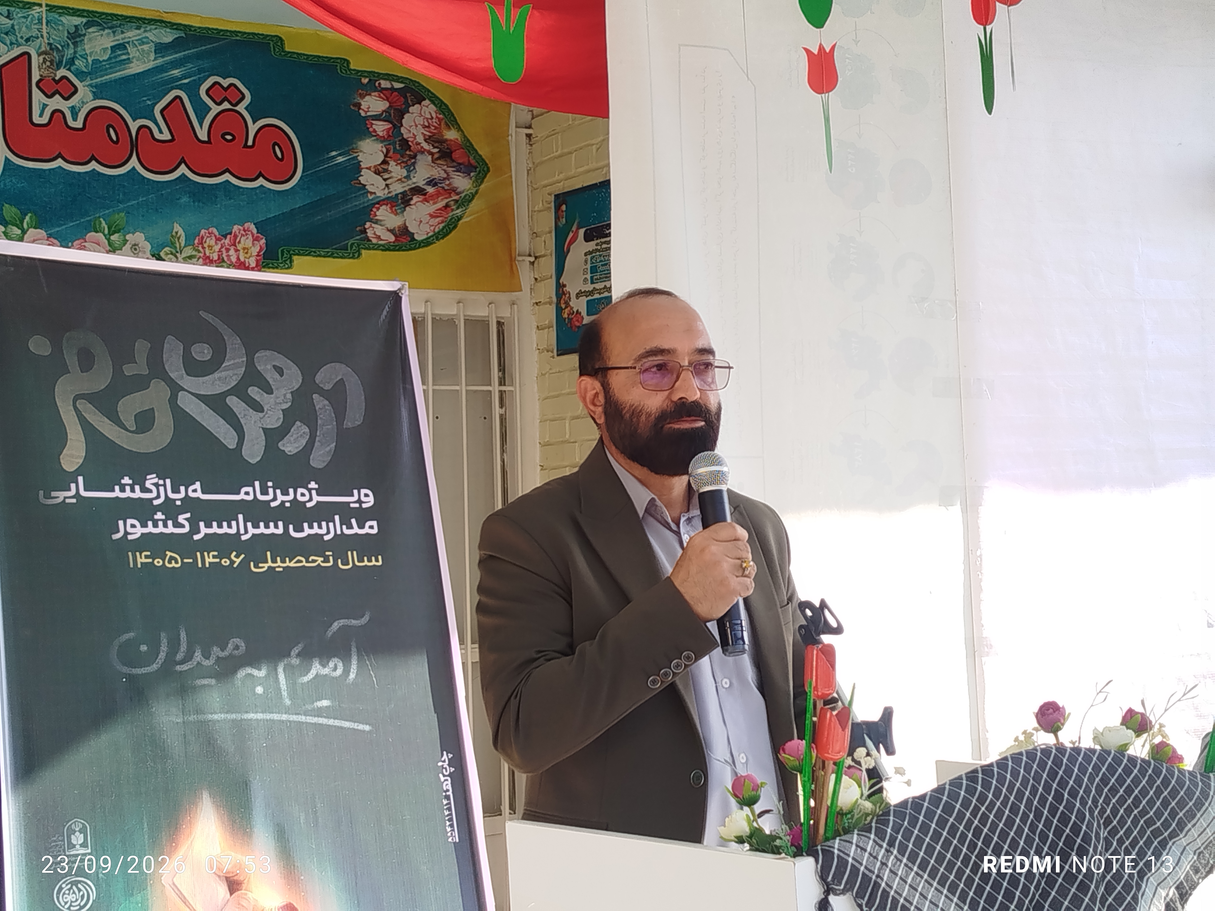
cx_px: 608
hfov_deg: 34.9
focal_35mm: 55
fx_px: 1930
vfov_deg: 26.6
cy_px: 456
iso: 50
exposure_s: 1/180
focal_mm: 5.31
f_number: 1.7
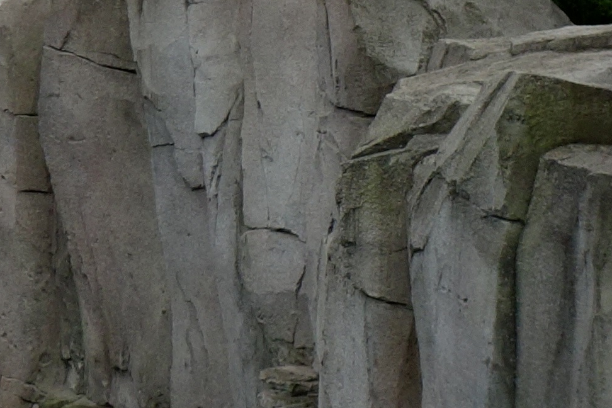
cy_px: -417
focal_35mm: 304
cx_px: -1059
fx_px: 5168
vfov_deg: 4.5
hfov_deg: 6.3
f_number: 3.5
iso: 125
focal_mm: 20.19
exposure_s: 1/500
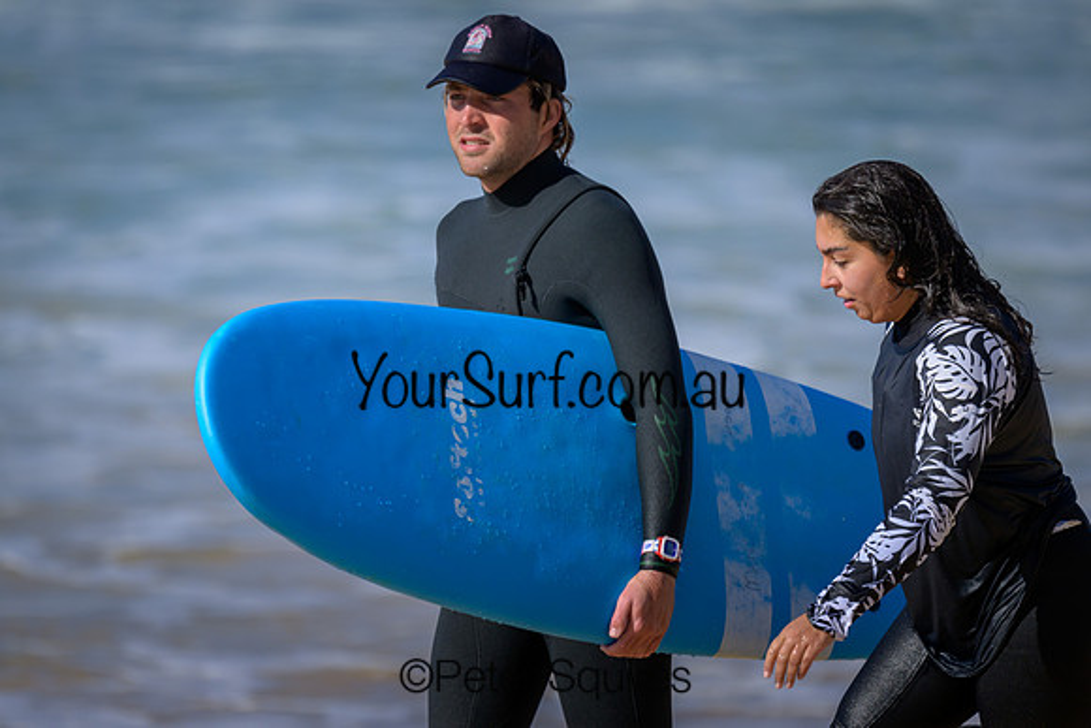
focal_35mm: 923
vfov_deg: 1.5
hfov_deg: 2.2
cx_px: 570
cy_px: 352
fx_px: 27970
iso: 450
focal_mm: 800
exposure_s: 1/2000
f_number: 6.3
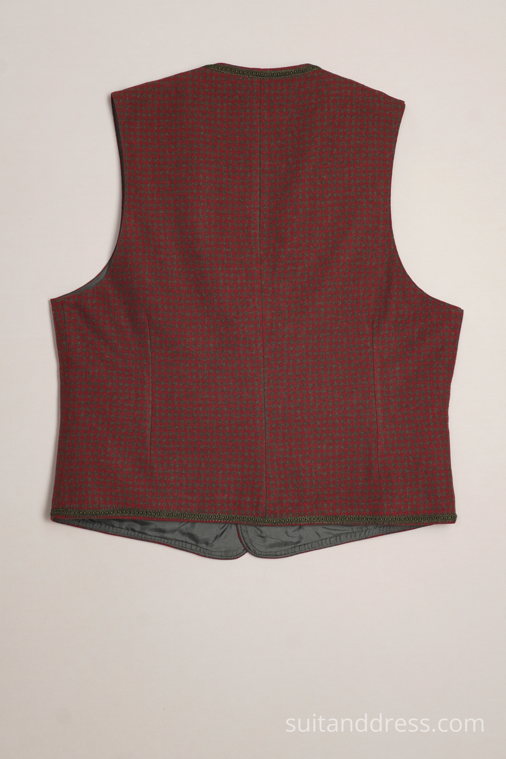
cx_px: 253
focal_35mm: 48
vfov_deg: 41.1
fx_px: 1012
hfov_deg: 28.1
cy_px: 380
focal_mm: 32
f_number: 8
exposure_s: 1/20
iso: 400
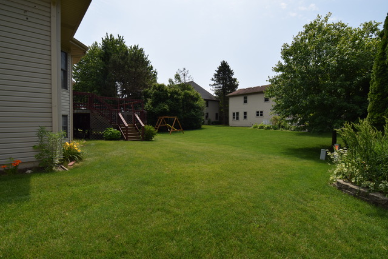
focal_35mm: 16
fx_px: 178
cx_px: 194
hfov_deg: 95.0
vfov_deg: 72.1
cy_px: 130
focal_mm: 11
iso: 100
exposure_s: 1/200
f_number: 10
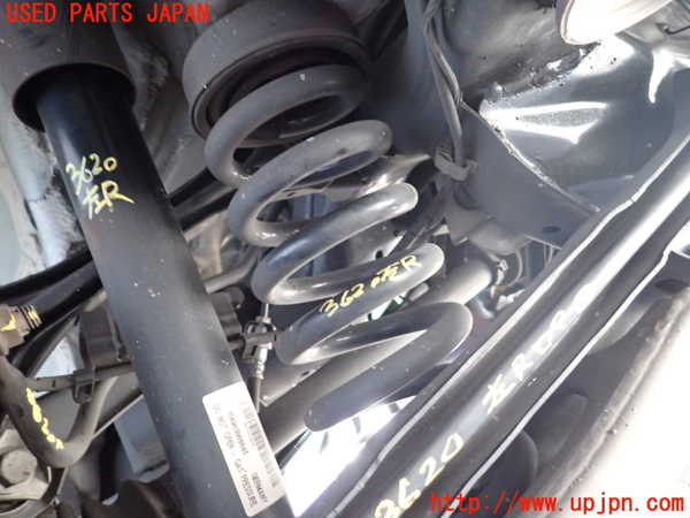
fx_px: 498
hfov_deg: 69.4
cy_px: 259
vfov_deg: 54.9
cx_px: 345
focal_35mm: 25
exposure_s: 1/40
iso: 400
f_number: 2
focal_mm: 4.5
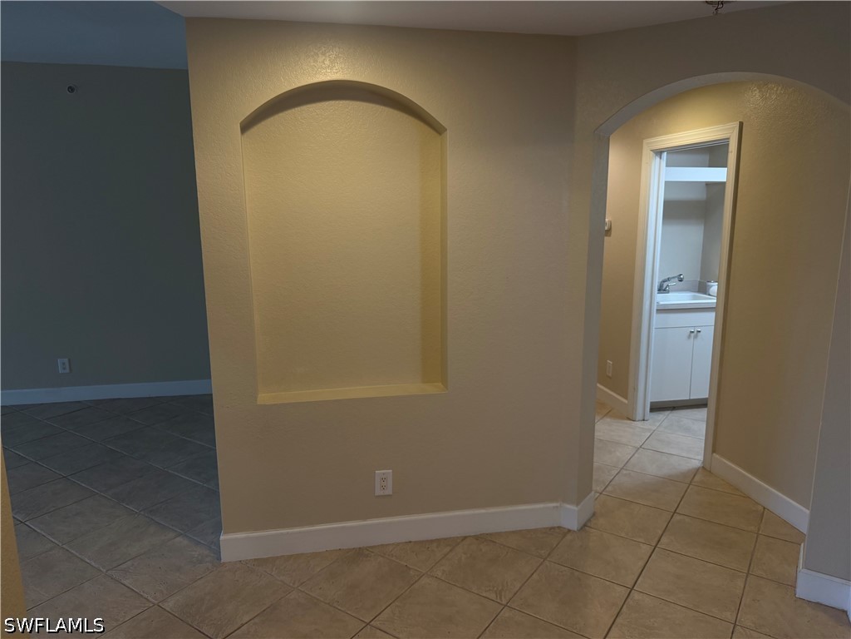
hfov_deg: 71.6
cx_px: 426
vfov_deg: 56.8
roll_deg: +0.4
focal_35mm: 24
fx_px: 590
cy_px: 320
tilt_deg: -11.1
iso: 200
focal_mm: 6.76
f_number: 1.78
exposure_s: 1/120
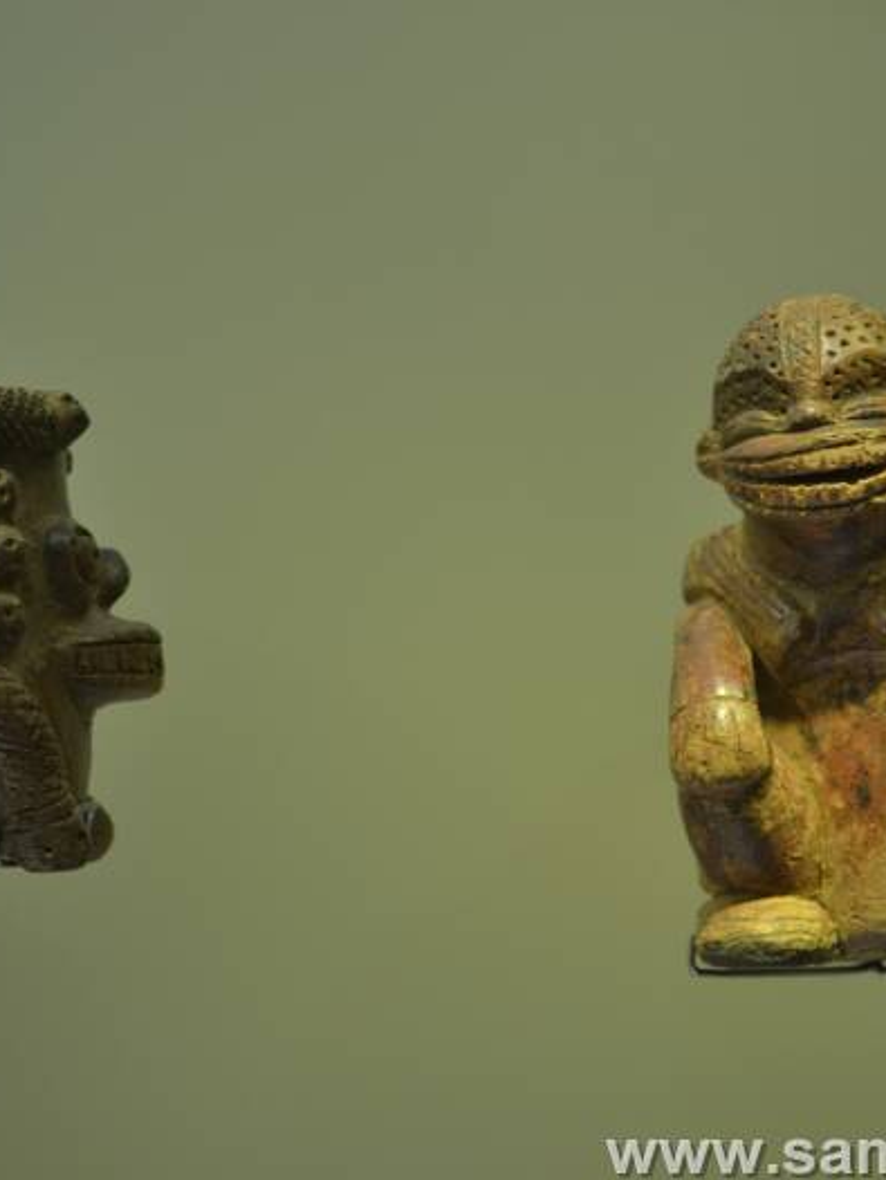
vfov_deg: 25.4
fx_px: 2616
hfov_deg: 19.2
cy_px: 596
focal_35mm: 77
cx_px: 437
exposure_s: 1/15
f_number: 5.6
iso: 250
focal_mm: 35
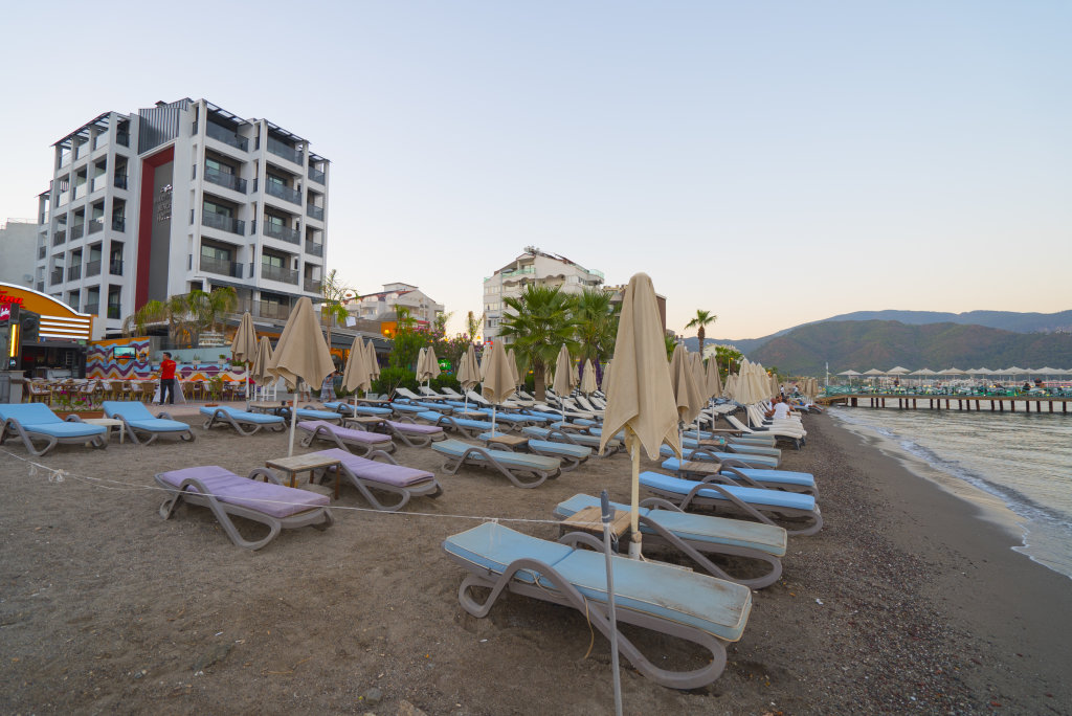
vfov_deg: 73.8
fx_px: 477
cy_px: 358
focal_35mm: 16
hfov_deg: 96.7
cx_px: 536
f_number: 4
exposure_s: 1/30
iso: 125
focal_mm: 16
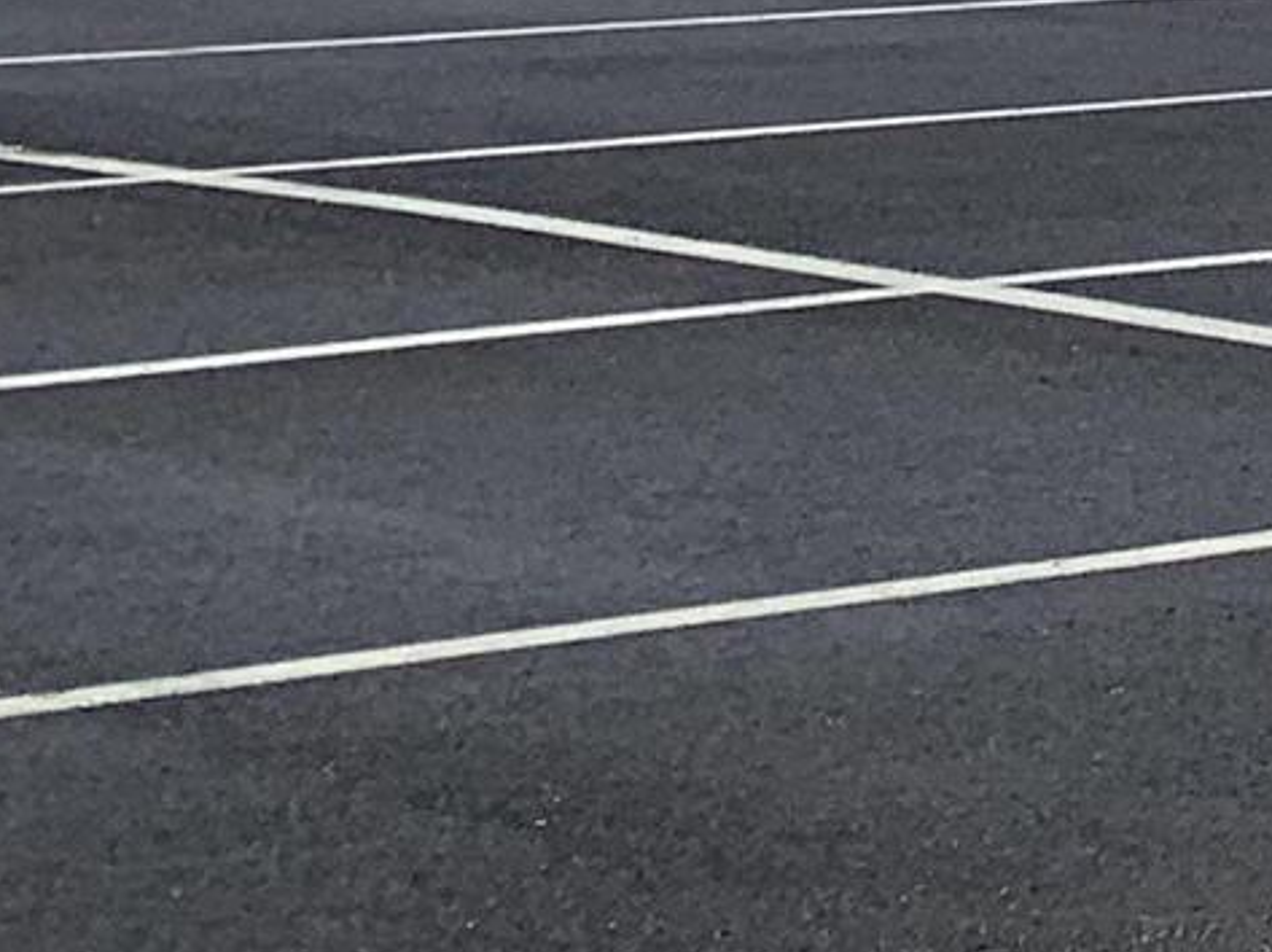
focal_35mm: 169
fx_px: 6205
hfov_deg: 9.1
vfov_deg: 8.4
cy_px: -748
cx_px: 3969
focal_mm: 4.25
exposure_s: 1/2755
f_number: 1.8
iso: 25
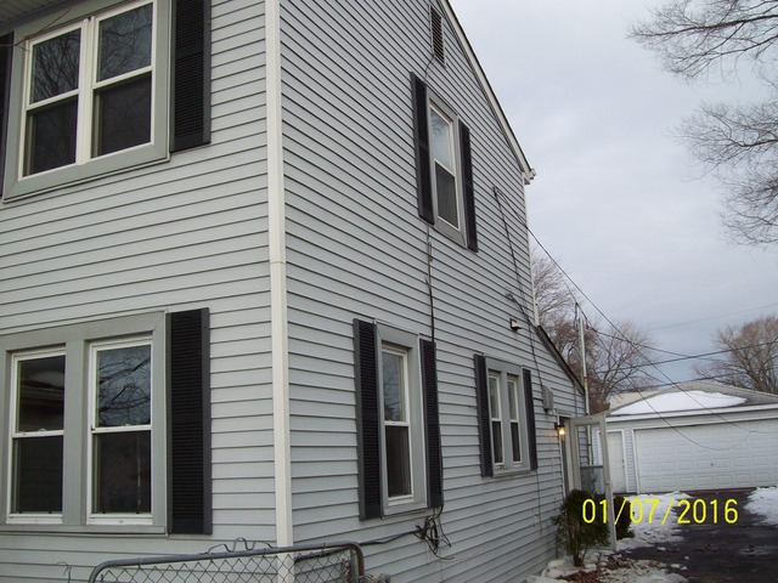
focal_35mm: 36
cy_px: 292
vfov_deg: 39.7
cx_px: 389
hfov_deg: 51.4
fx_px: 809
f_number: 4.8
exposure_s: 1/337
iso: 80
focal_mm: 6
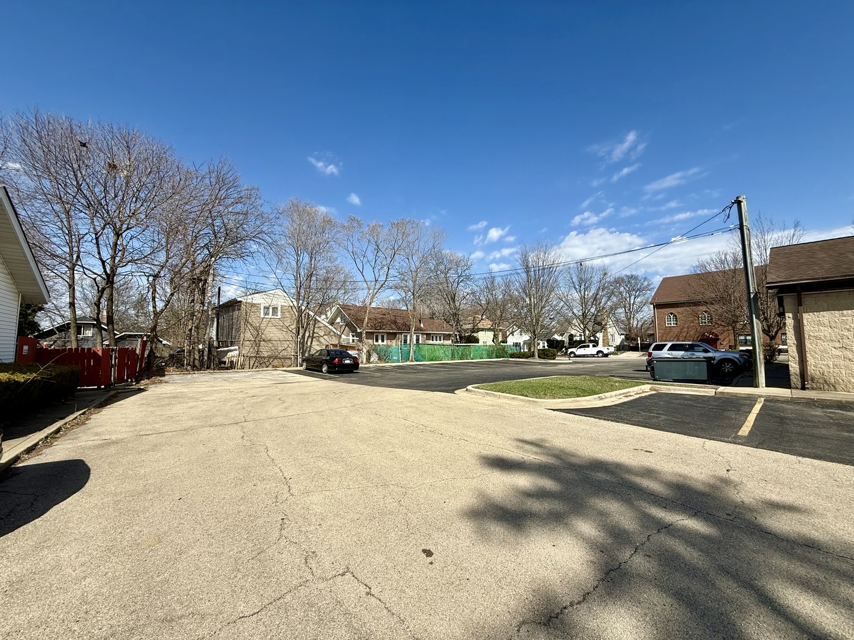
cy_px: 320
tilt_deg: +2.3
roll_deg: -2.3
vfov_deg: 85.7
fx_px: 345
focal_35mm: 14
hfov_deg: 102.1
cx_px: 427
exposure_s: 1/3125
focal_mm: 2.22
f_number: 2.2
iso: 50
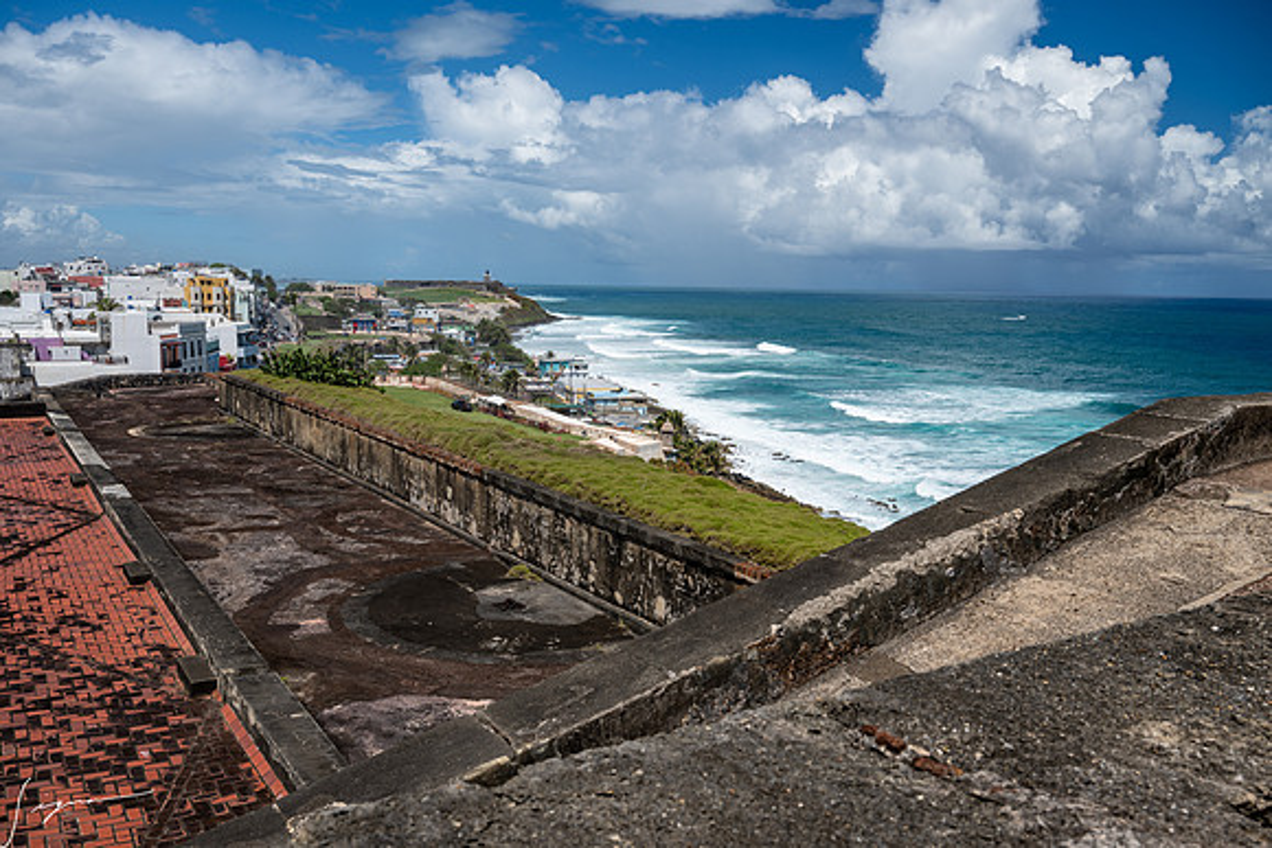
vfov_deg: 41.0
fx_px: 1134
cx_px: 636
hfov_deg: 58.6
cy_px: 424
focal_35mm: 32
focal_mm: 31.5
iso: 64
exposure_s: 1/125
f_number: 8
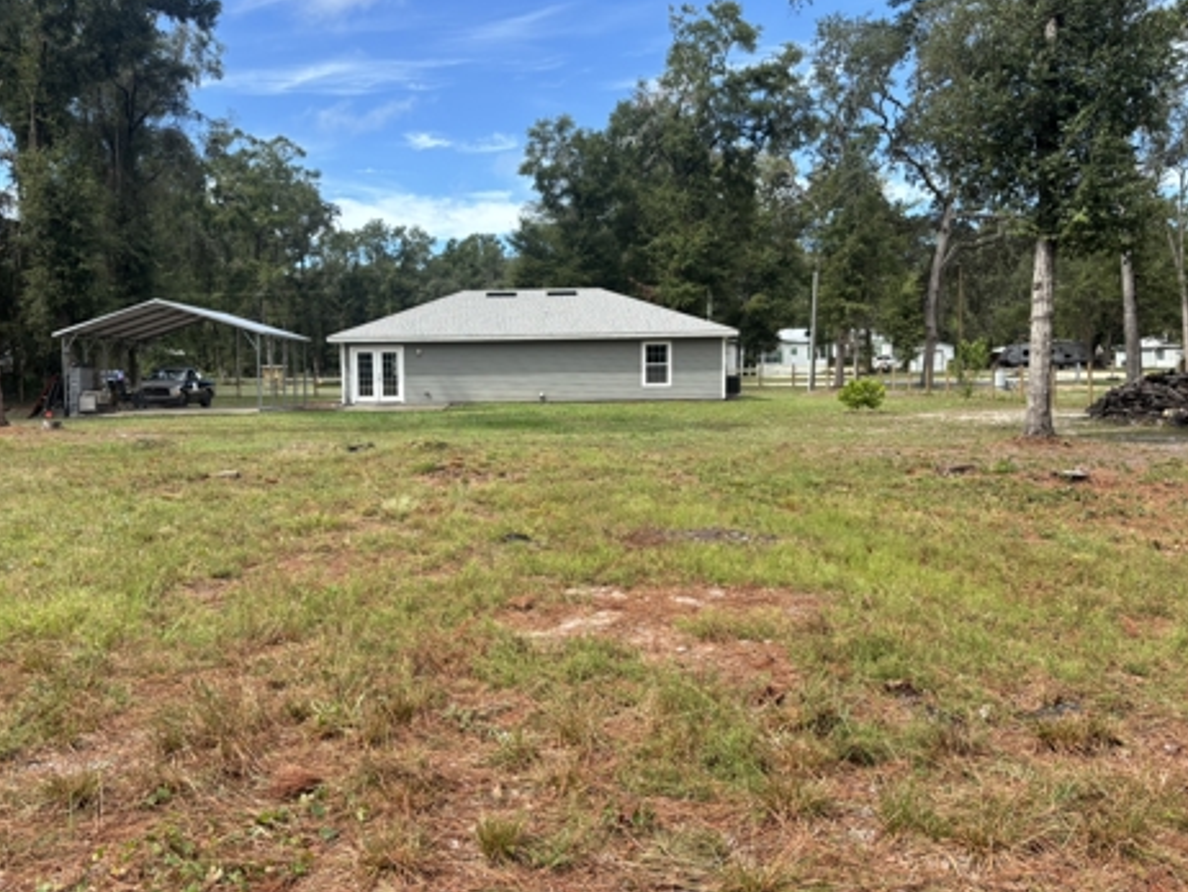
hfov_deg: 59.8
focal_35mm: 30
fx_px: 1030
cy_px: 432
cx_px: 526
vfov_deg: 46.8
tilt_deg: -3.3
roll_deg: +0.8
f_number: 1.6
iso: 50
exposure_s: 1/1344
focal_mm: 5.96
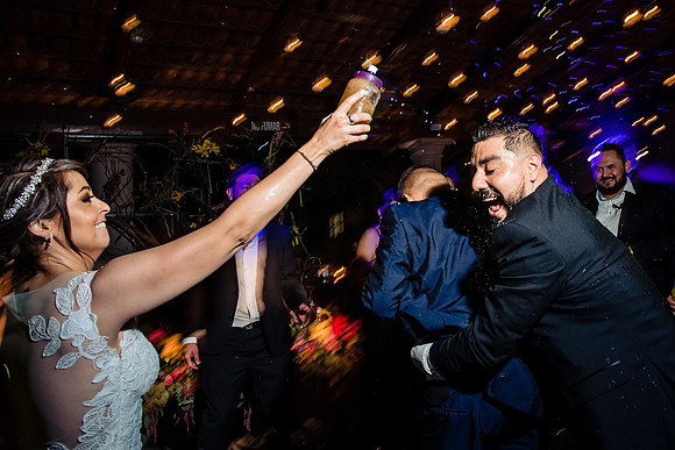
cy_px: 210
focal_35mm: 30
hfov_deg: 61.3
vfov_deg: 43.8
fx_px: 560
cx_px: 420
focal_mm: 24
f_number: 8
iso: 2000
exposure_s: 1/50
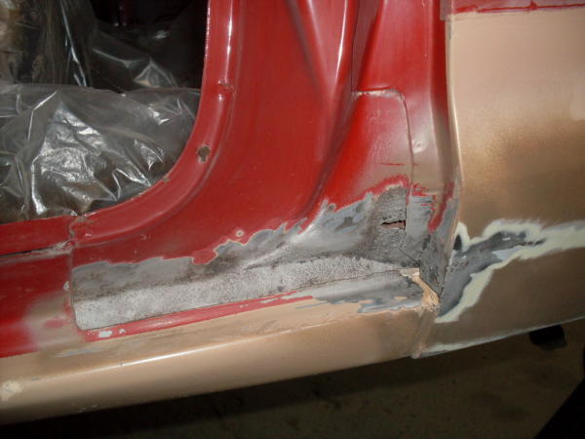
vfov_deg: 37.7
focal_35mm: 38
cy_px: 220
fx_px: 642
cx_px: 292
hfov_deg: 49.0
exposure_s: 1/45
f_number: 2.8
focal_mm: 6.3
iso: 100
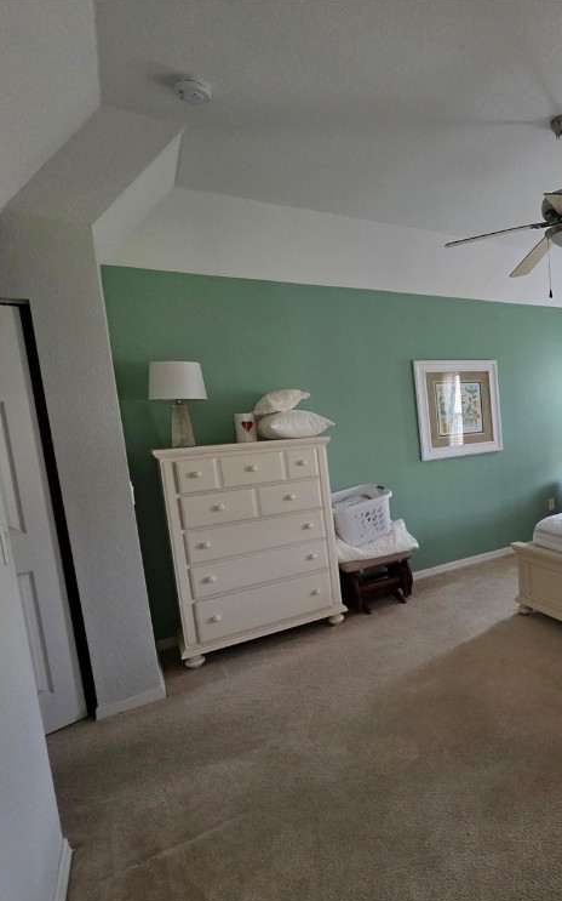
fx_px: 466
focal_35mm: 19
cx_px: 514
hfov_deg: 53.7
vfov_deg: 88.0
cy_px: 462
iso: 320
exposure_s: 1/120
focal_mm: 2.2
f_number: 1.9
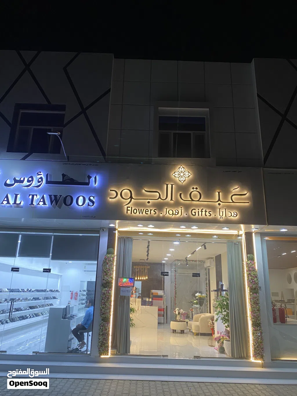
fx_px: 297
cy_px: 198
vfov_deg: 67.3
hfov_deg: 53.1
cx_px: 148
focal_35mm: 26
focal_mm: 4.25
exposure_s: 1/50
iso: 80
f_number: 1.8
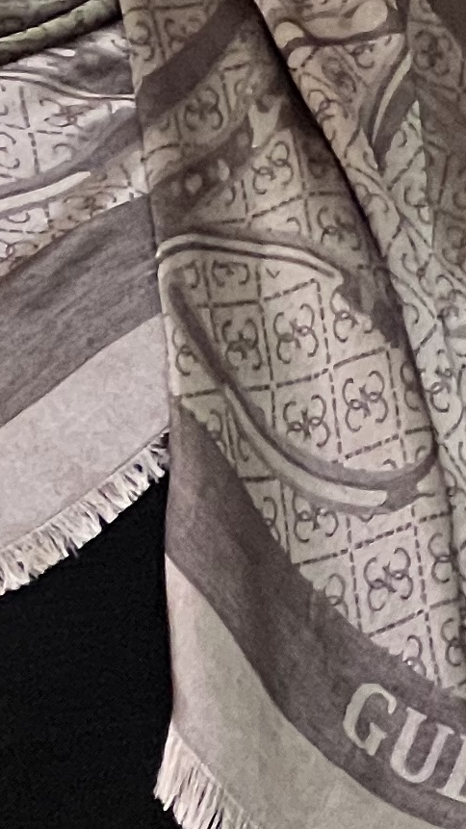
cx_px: 899
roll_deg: -0.4
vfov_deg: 5.4
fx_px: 8637
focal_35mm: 393
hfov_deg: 3.1
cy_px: -507
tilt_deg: -6.3
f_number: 2.8
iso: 160
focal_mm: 9
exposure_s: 1/50
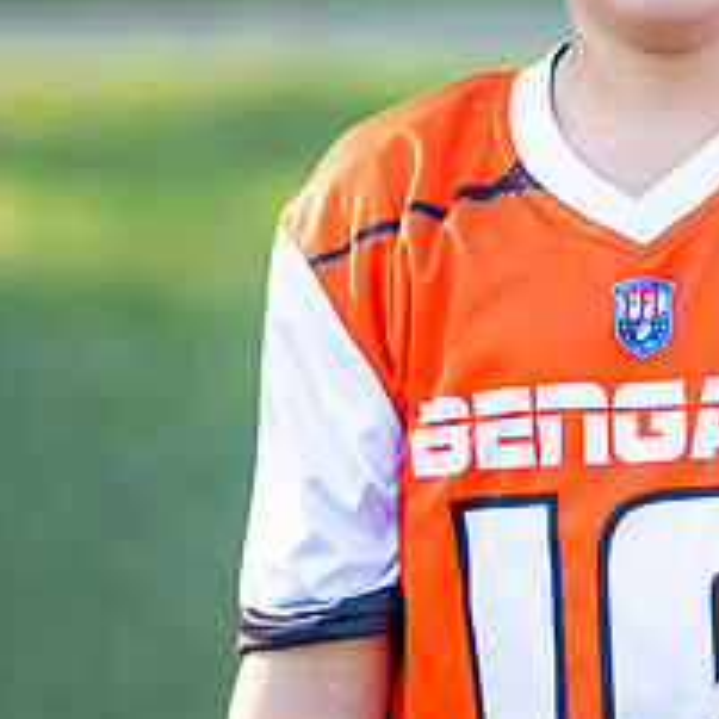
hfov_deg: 11.0
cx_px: 760
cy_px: 95
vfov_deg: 11.1
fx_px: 3689
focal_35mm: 157
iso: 100
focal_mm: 50
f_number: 1.2
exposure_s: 1/1250
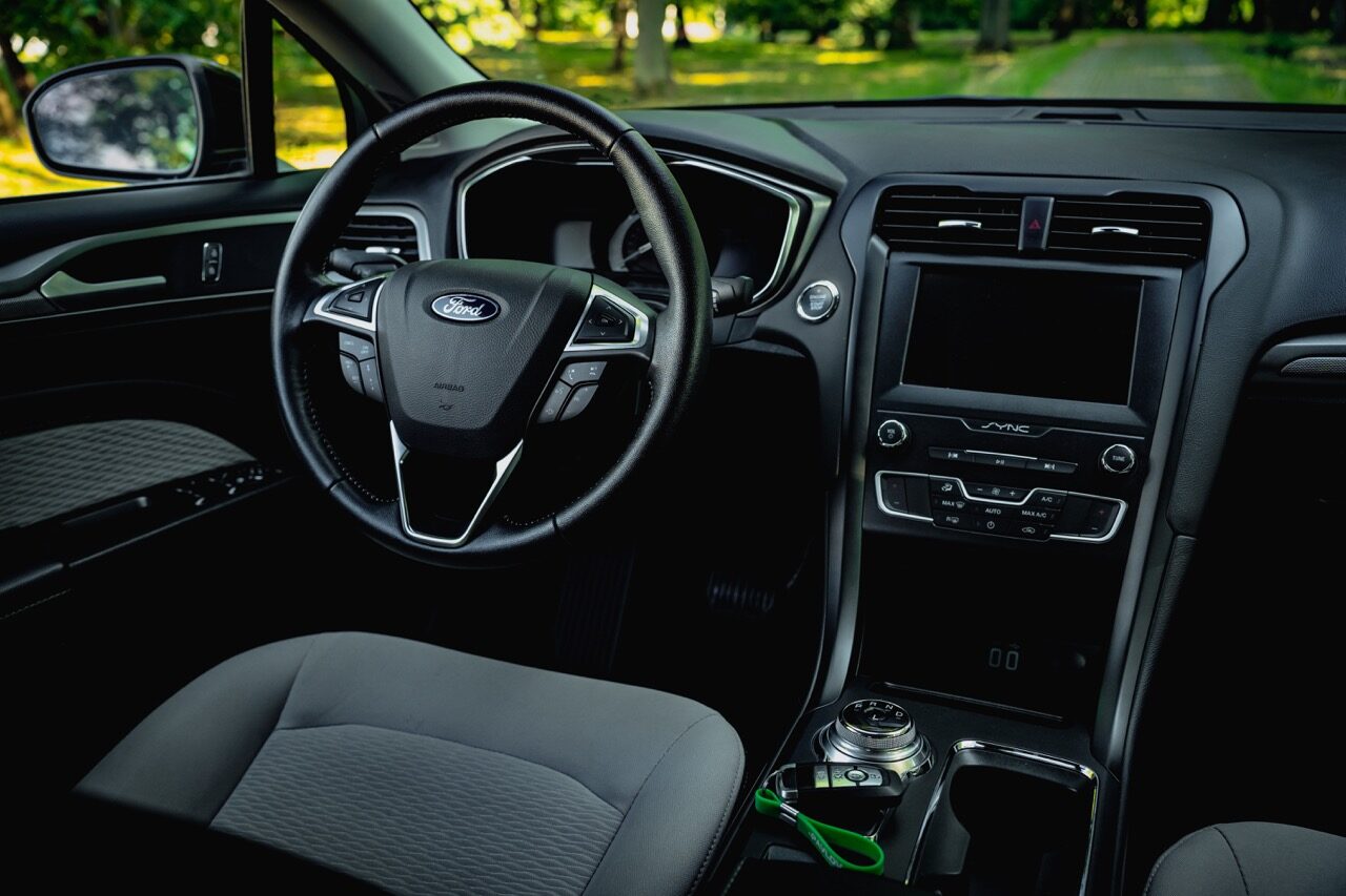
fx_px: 1121
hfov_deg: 61.9
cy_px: 448
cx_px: 673
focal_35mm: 30
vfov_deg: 43.6
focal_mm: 30
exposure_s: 1/100
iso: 640
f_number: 4
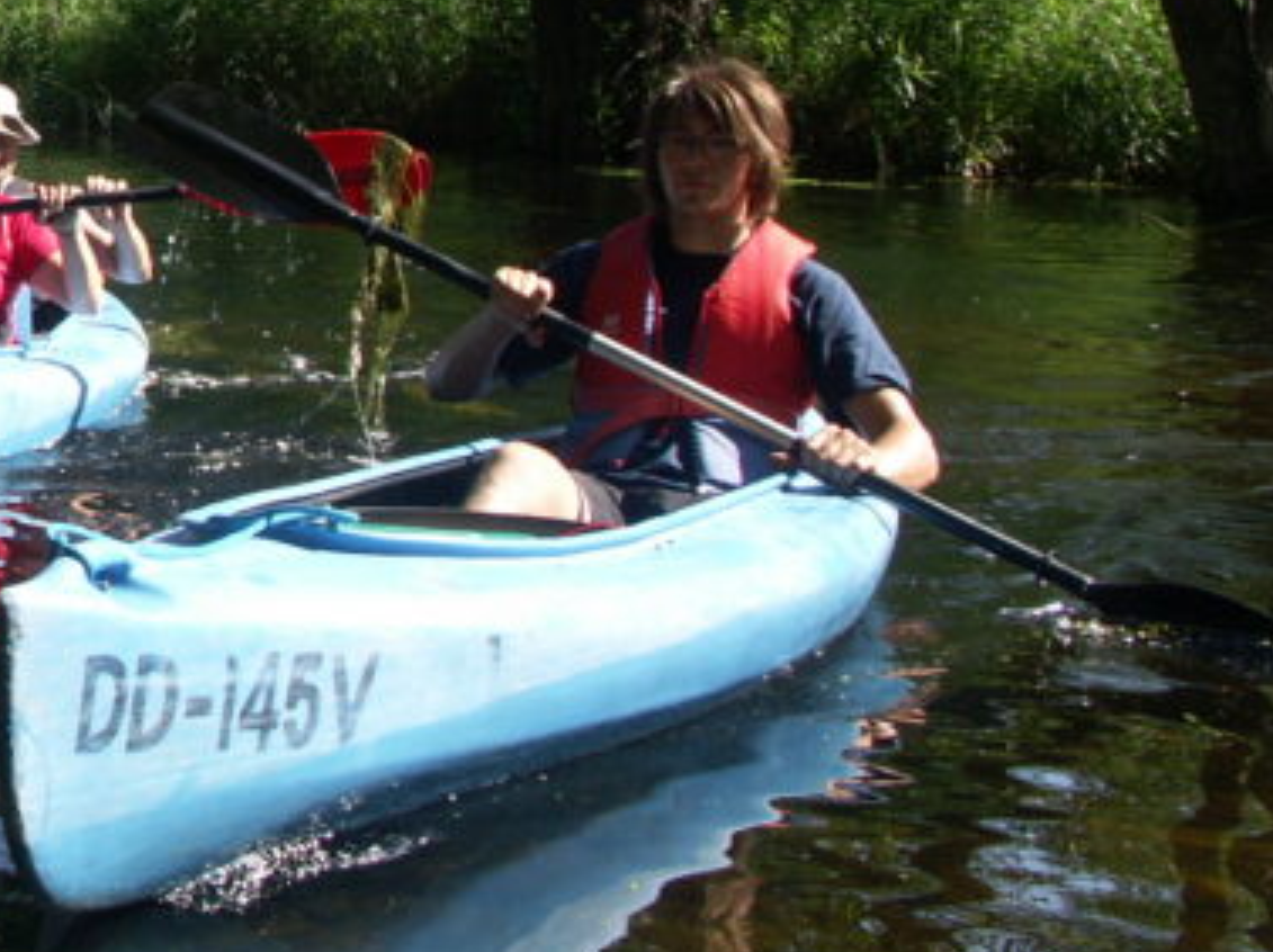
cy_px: 81
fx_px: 3196
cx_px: -425
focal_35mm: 87
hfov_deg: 20.4
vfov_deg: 16.7
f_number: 5.6
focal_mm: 8.17
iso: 64
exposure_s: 1/160
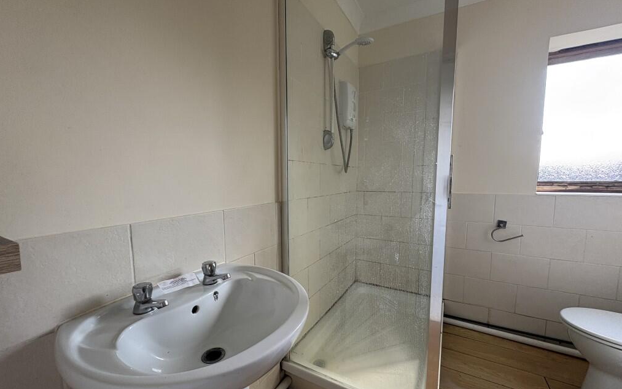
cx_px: 311
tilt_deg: -6.0
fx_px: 254
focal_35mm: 15
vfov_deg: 74.7
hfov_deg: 101.5
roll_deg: +0.2
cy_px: 205
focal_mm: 2.22
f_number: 2.2
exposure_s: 1/99
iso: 160
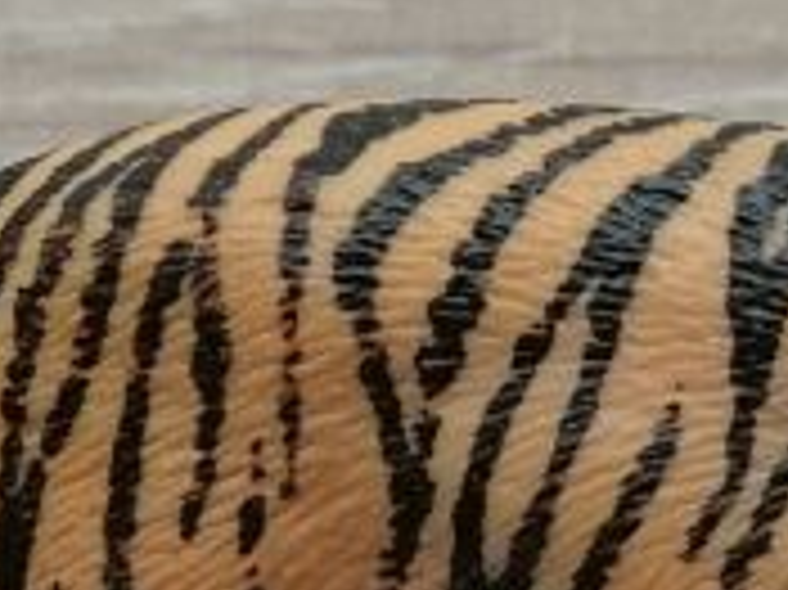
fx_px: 3594
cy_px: 842
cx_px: 540
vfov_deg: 9.2
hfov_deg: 12.5
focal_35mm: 158
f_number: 1.8
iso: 50
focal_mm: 3.95
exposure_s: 1/100
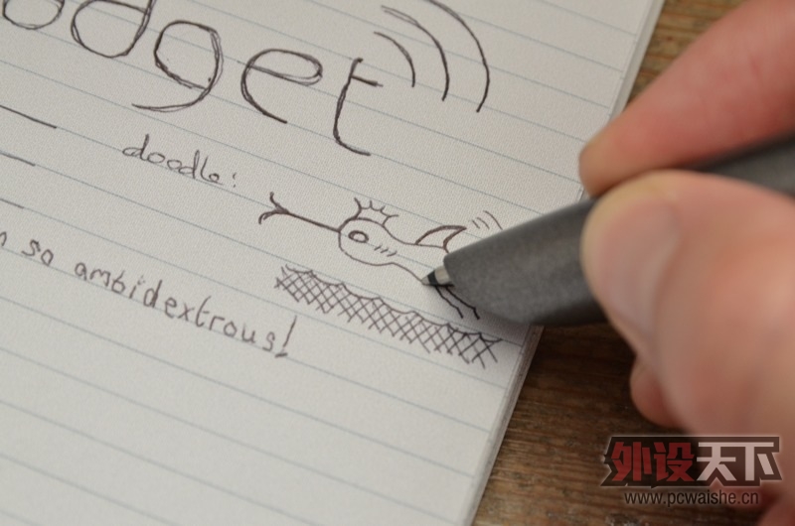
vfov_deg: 13.0
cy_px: 263
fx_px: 2314
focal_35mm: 105
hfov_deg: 19.5
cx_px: 398
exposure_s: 1/25
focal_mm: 70
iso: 800
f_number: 7.1
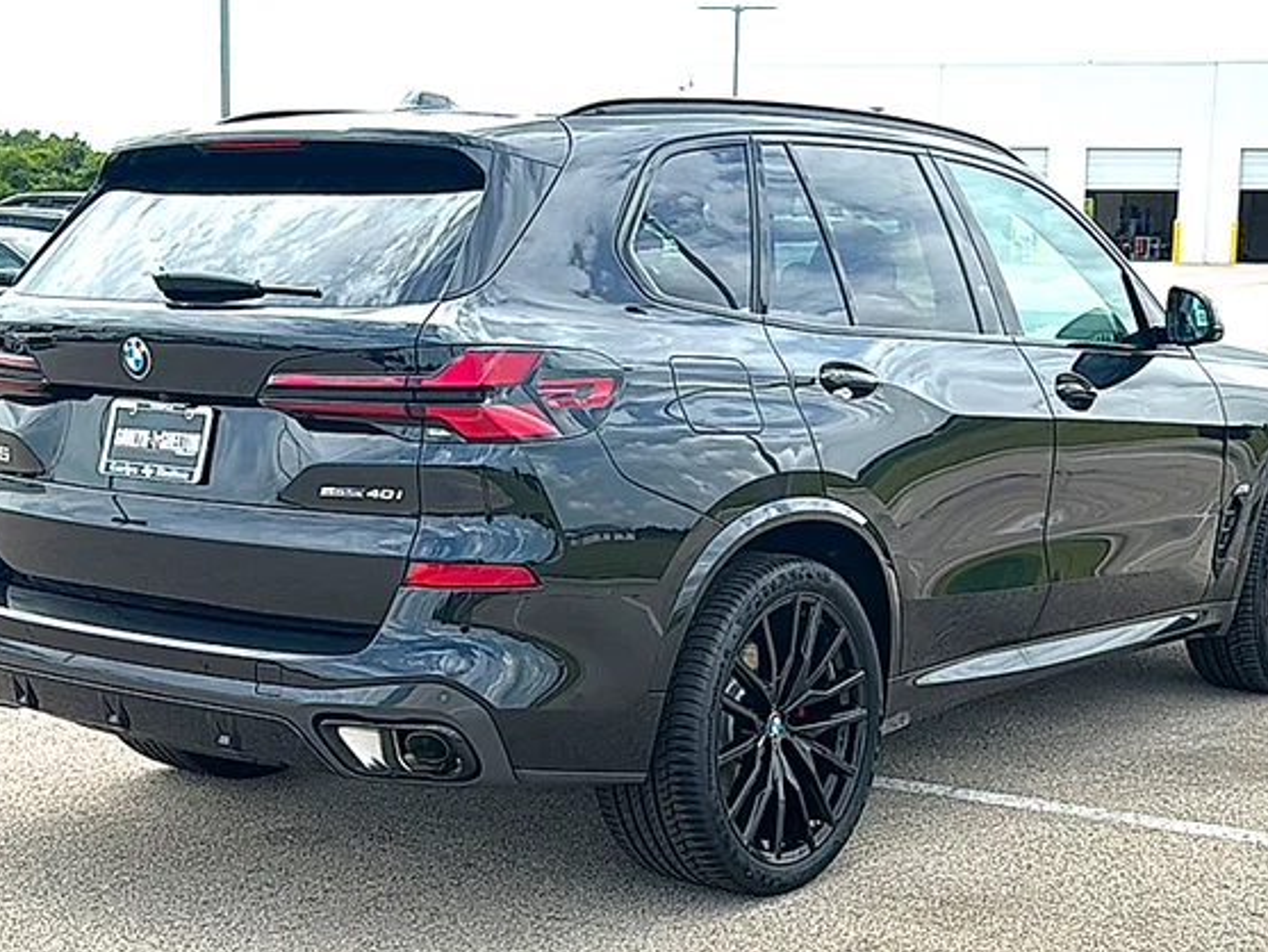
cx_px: 672
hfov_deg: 38.9
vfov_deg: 29.7
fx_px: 1795
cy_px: 463
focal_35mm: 49
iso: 80
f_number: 1.78
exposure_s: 1/2262
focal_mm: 6.86
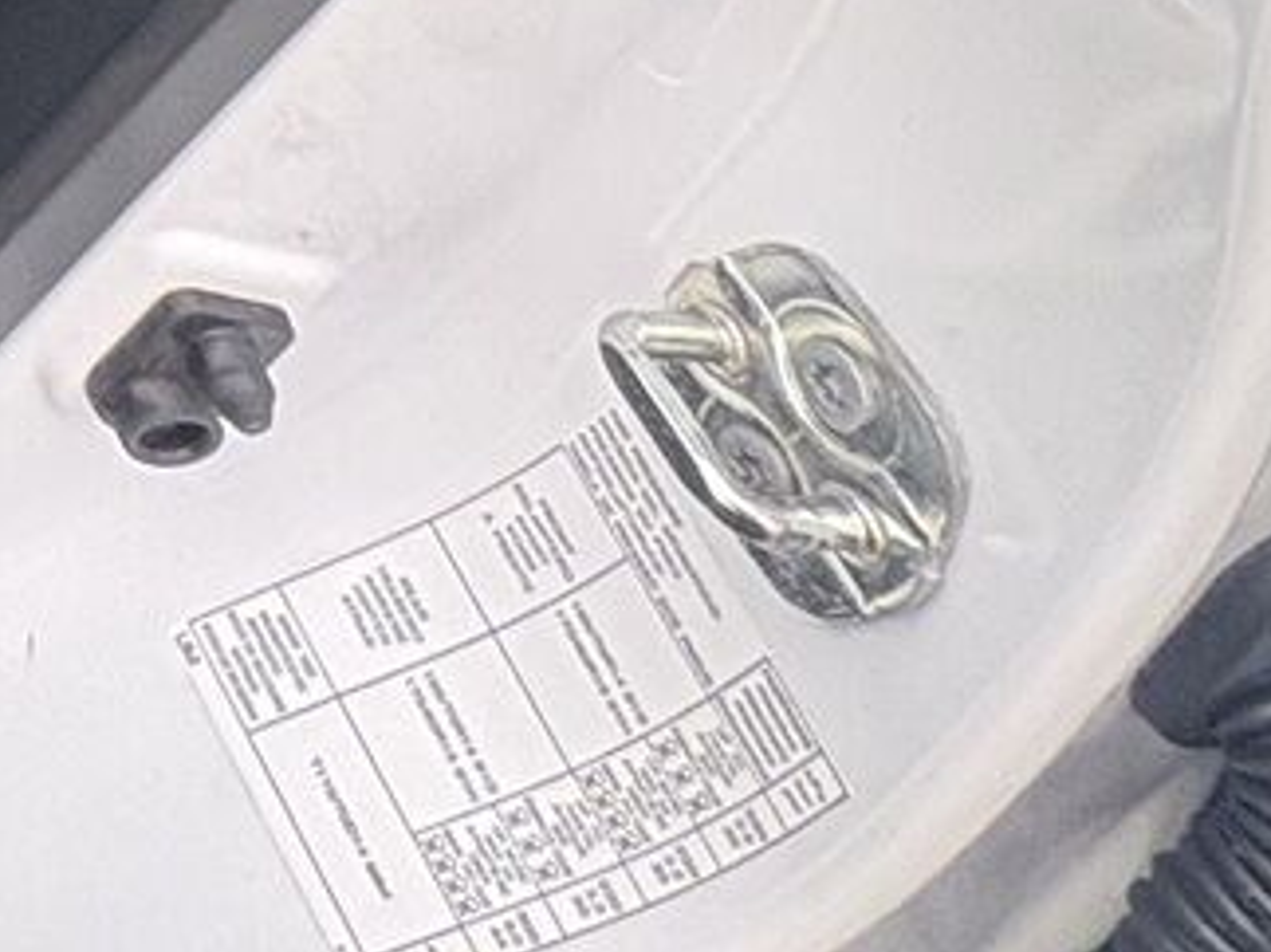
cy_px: -1562
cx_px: -1501
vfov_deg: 12.9
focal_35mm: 74
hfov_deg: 16.7
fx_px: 2716
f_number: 2.2
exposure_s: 1/129
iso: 40
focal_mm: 2.22
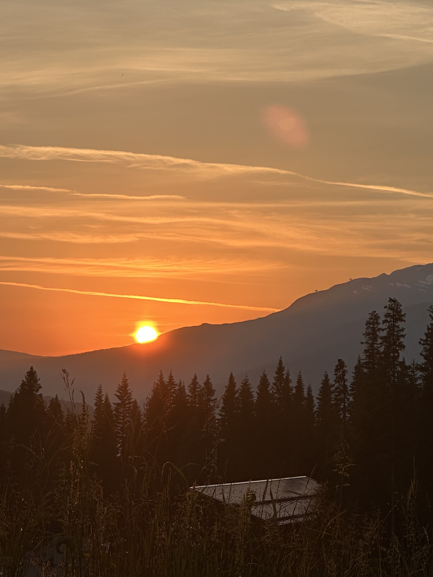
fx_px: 1935
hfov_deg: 12.8
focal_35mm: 116
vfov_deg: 17.0
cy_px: 226
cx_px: 233
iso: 32
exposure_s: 1/737
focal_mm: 9
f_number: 2.8
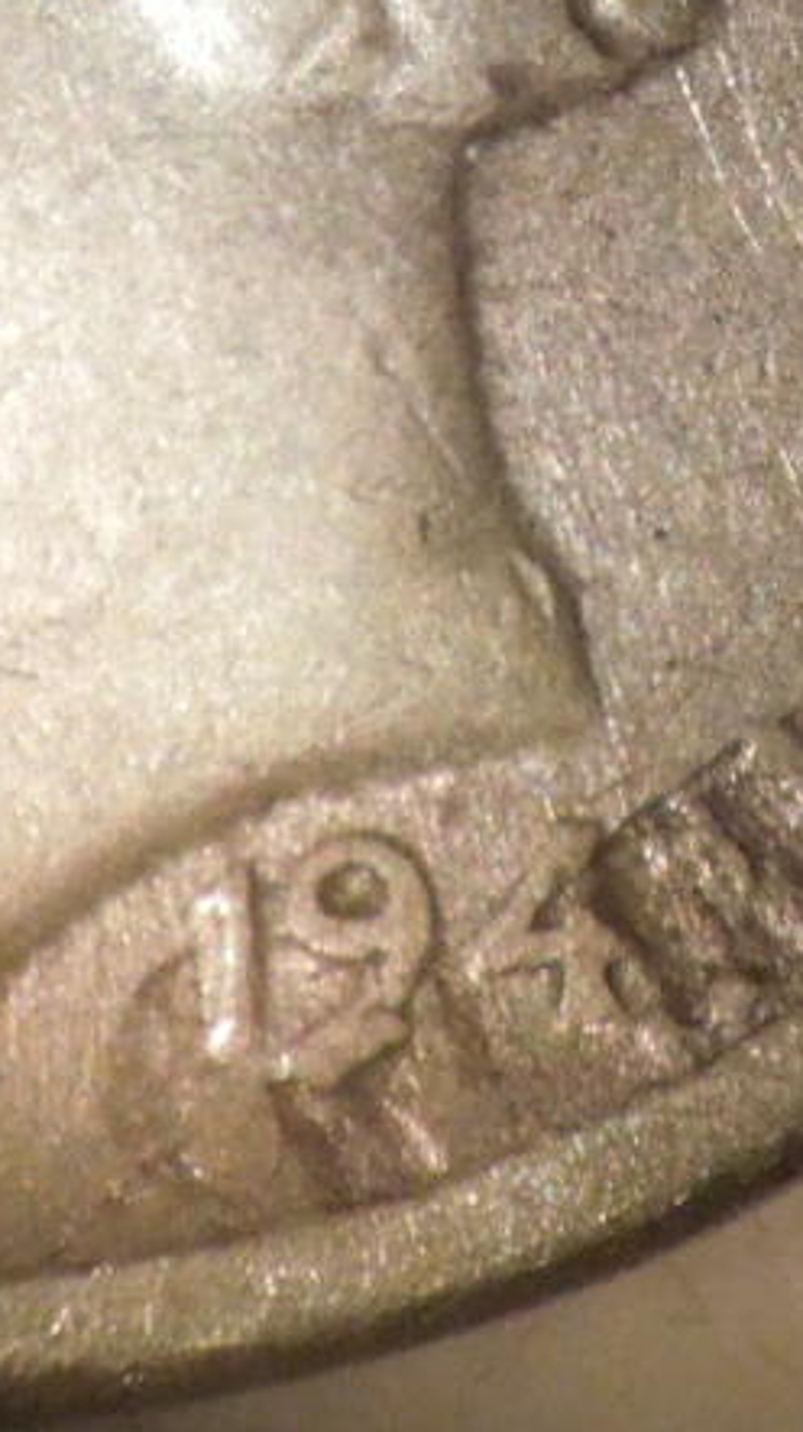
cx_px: 855
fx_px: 1403
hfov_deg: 29.2
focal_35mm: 37
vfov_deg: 54.0
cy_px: 716
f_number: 3.3
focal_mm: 4.5
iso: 800
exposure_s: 1/3
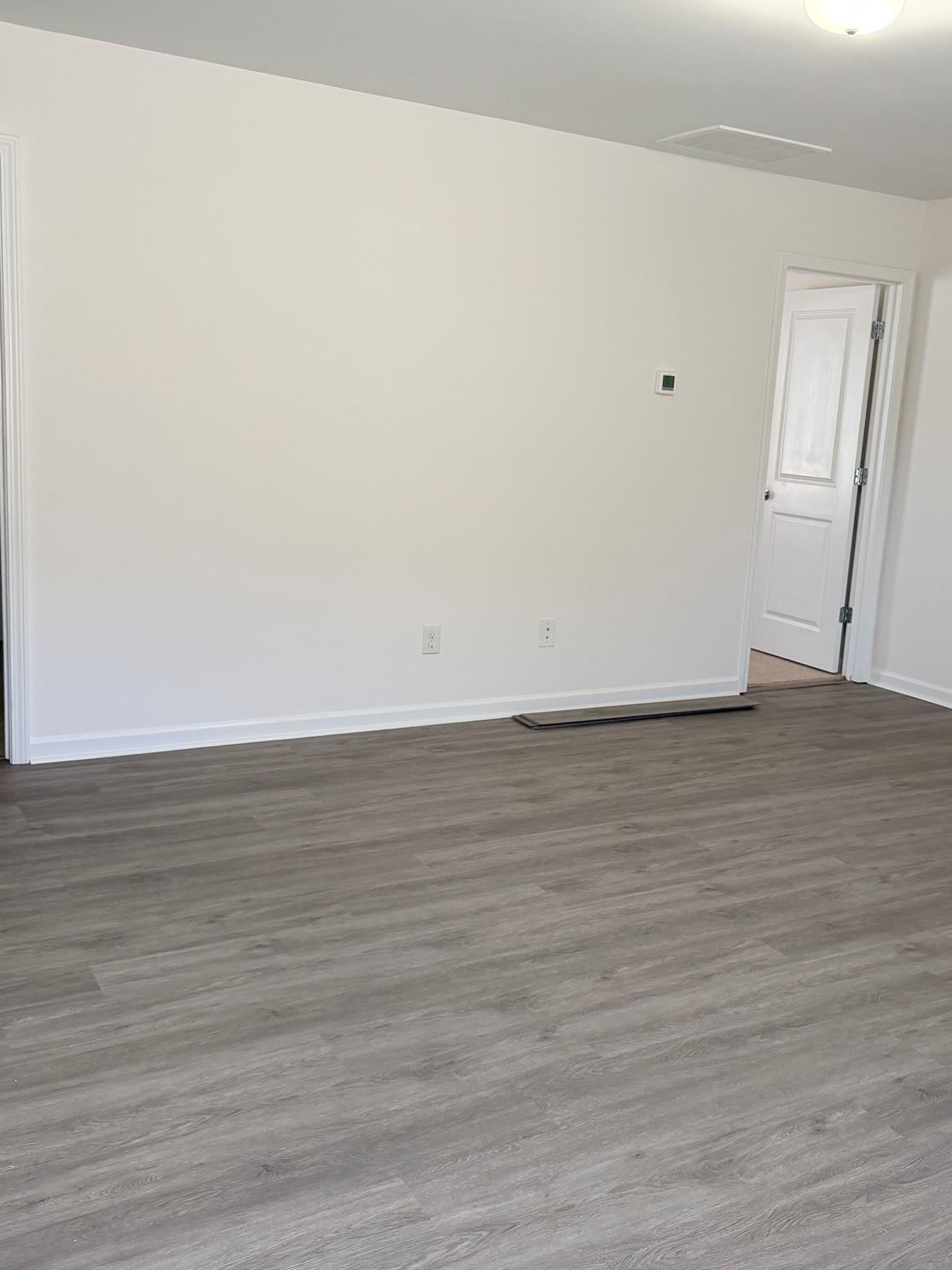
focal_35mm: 33
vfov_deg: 55.3
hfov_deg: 42.6
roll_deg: -3.5
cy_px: 647
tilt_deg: -11.7
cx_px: 593
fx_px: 1210
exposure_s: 1/216
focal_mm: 6.76
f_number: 1.78
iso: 200
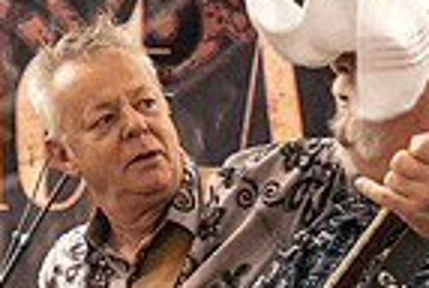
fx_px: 3809
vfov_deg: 4.3
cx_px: 219
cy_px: 321
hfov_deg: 6.4
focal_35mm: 319
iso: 10000
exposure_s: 1/200
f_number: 5.6
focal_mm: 70
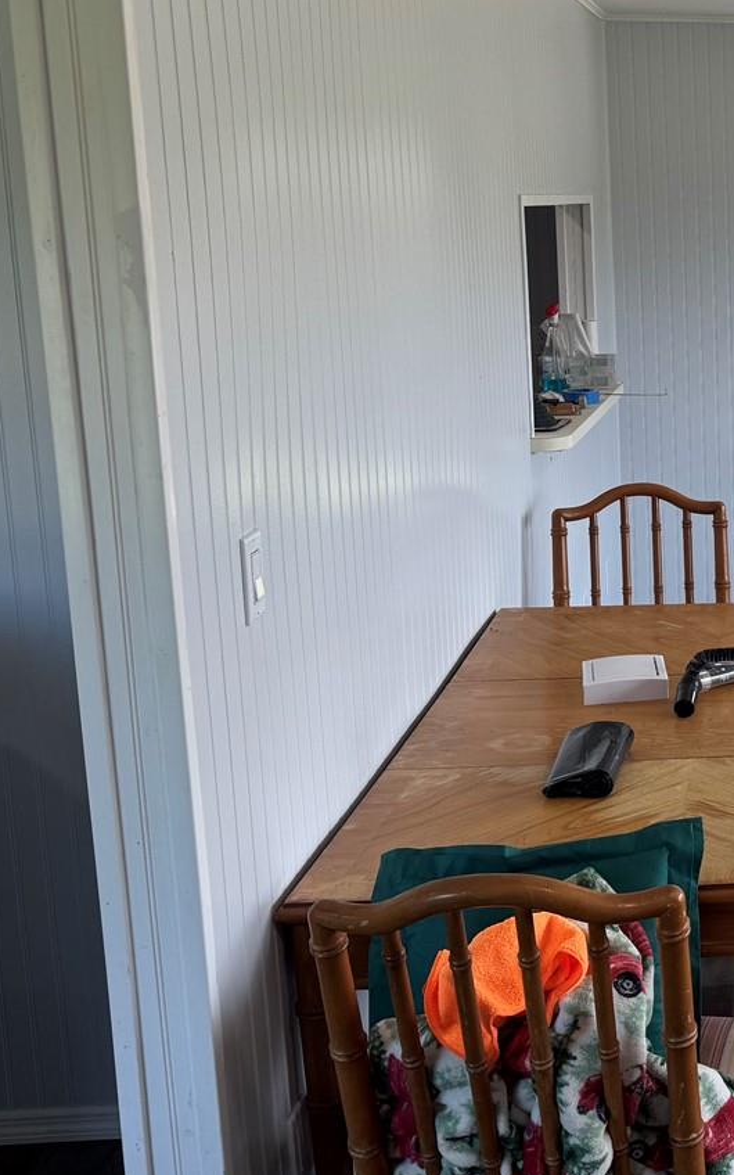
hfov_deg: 23.6
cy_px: 450
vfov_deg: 41.6
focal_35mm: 48
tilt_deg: -8.8
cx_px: 967
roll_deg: -0.7
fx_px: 1536
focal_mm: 6.76
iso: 80
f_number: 1.78
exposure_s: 1/167
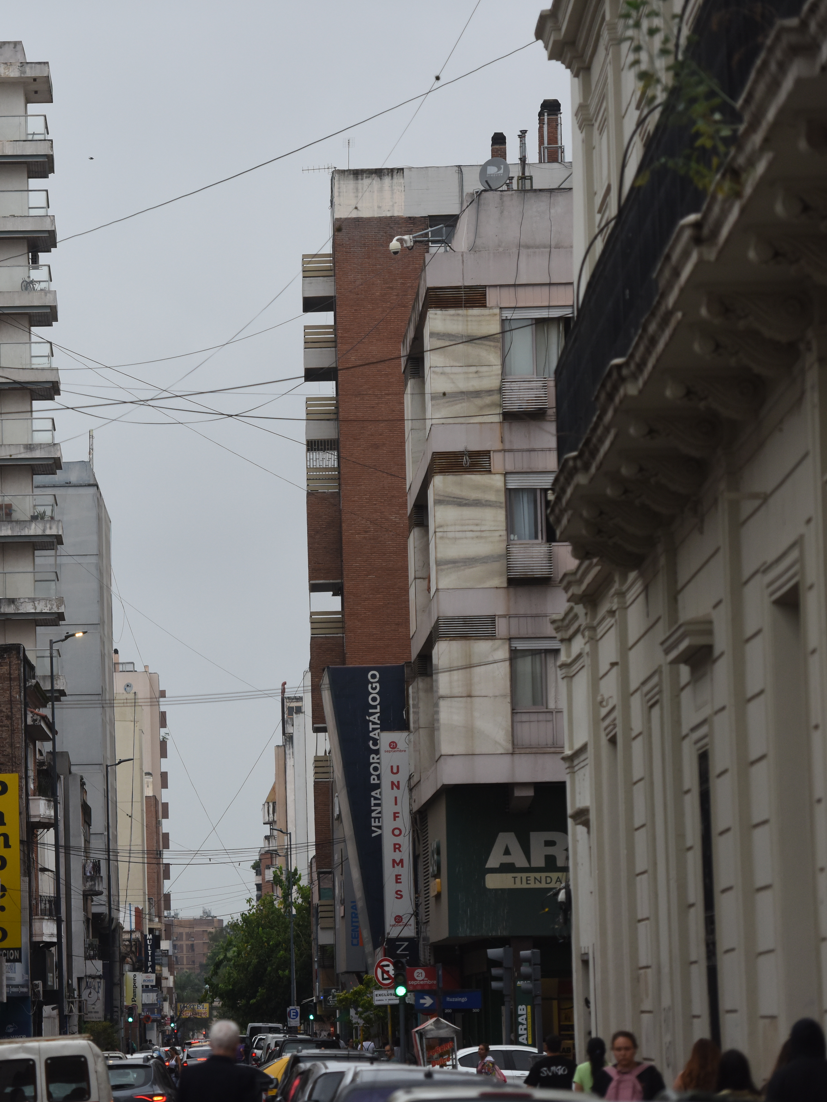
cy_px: 551
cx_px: 156
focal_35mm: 176
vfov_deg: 11.2
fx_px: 5607
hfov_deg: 8.4
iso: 800
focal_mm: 122
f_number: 2.8
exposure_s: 1/4000
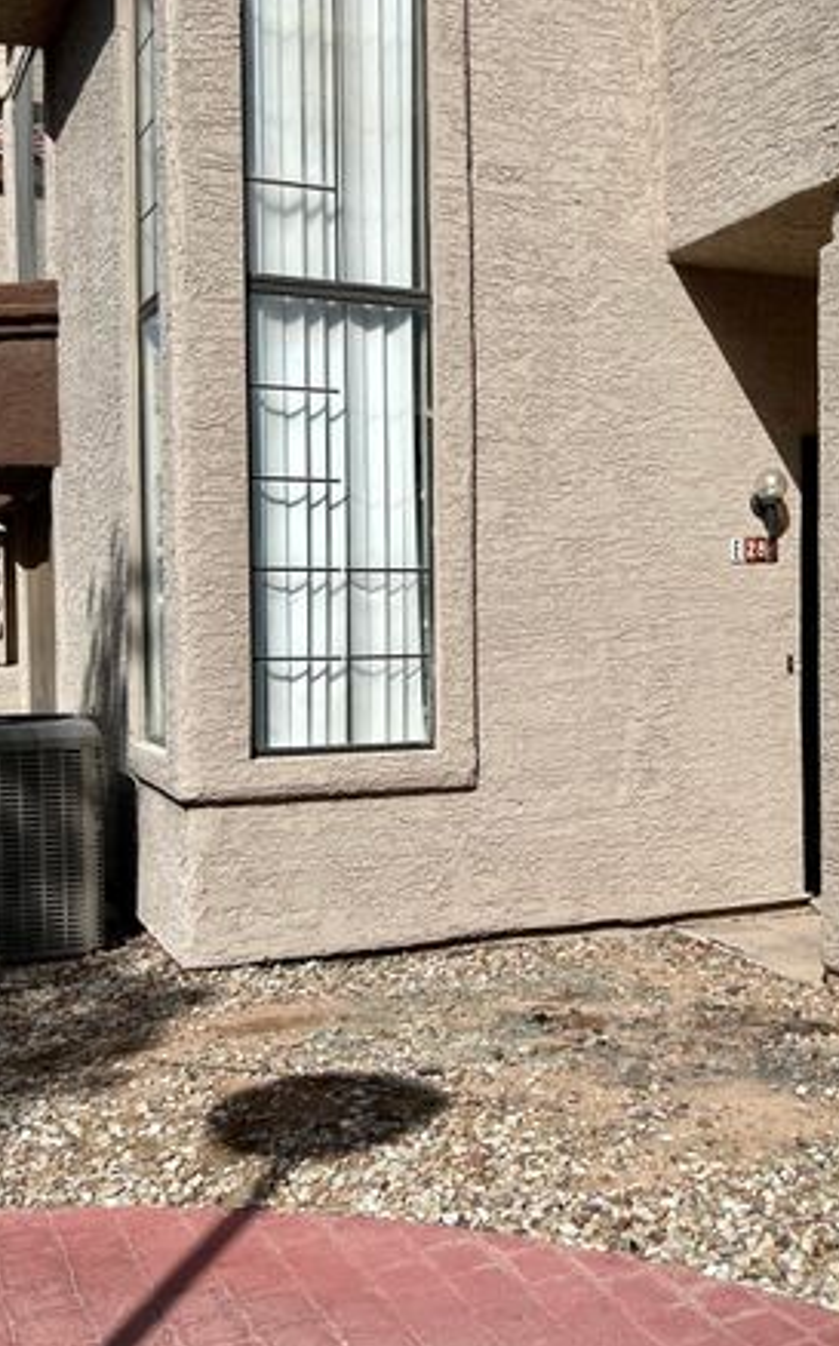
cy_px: 628
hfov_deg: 29.6
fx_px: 1540
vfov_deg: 47.2
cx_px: 701
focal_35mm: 42
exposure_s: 1/7463
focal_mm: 5.7
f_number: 1.5
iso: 50
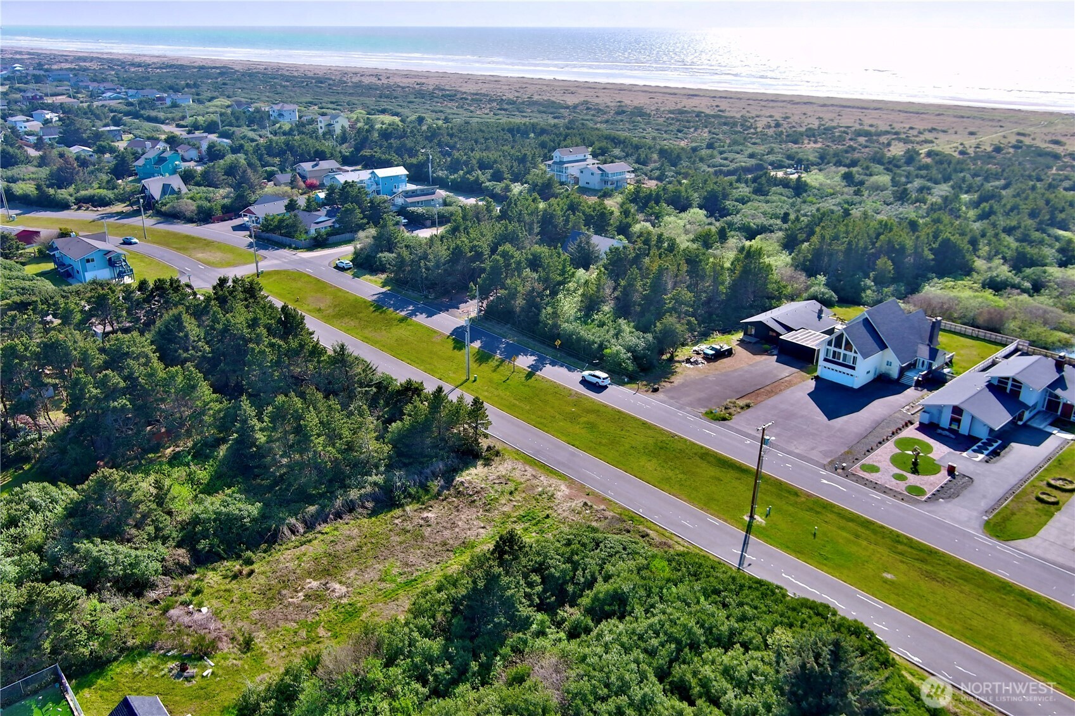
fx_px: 866
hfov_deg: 63.7
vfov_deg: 45.0
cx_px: 538
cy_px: 358
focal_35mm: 29
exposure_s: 1/650
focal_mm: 10.57
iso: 100
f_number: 2.8
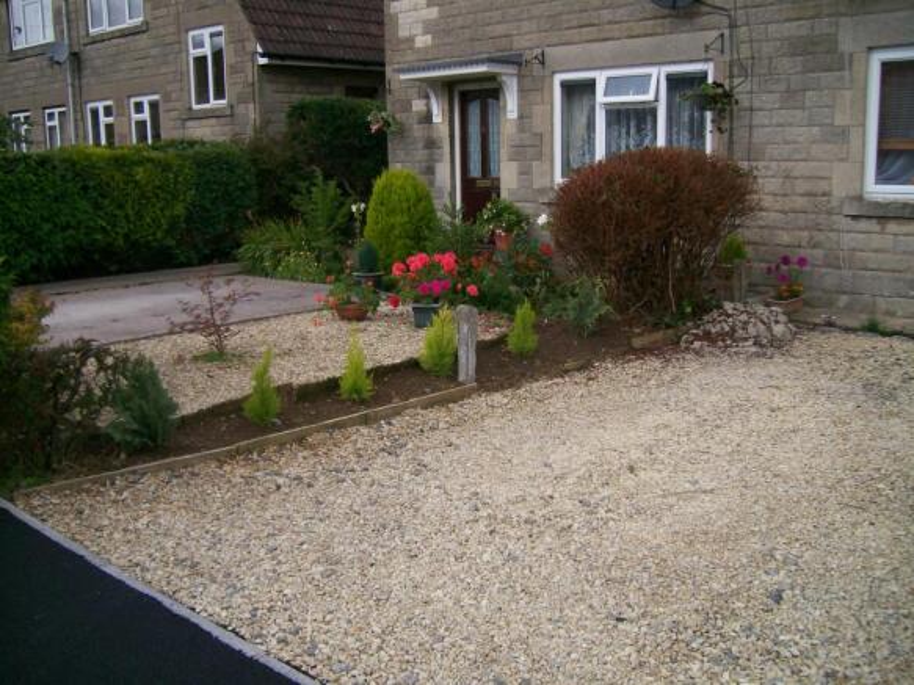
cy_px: 342
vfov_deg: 40.7
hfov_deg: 52.6
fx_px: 924
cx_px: 457
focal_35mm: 35
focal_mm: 5.8
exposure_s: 1/123
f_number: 7.2
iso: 80
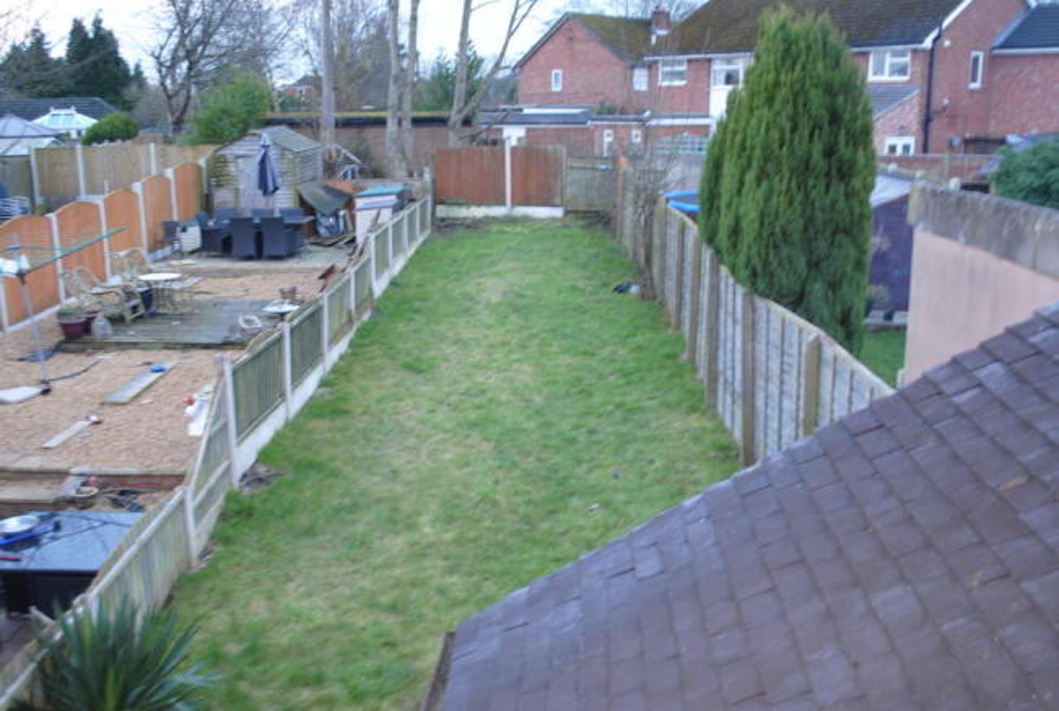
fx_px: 973
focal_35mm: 33
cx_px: 530
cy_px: 356
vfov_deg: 40.1
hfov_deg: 57.1
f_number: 4
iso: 200
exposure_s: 1/13
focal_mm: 22
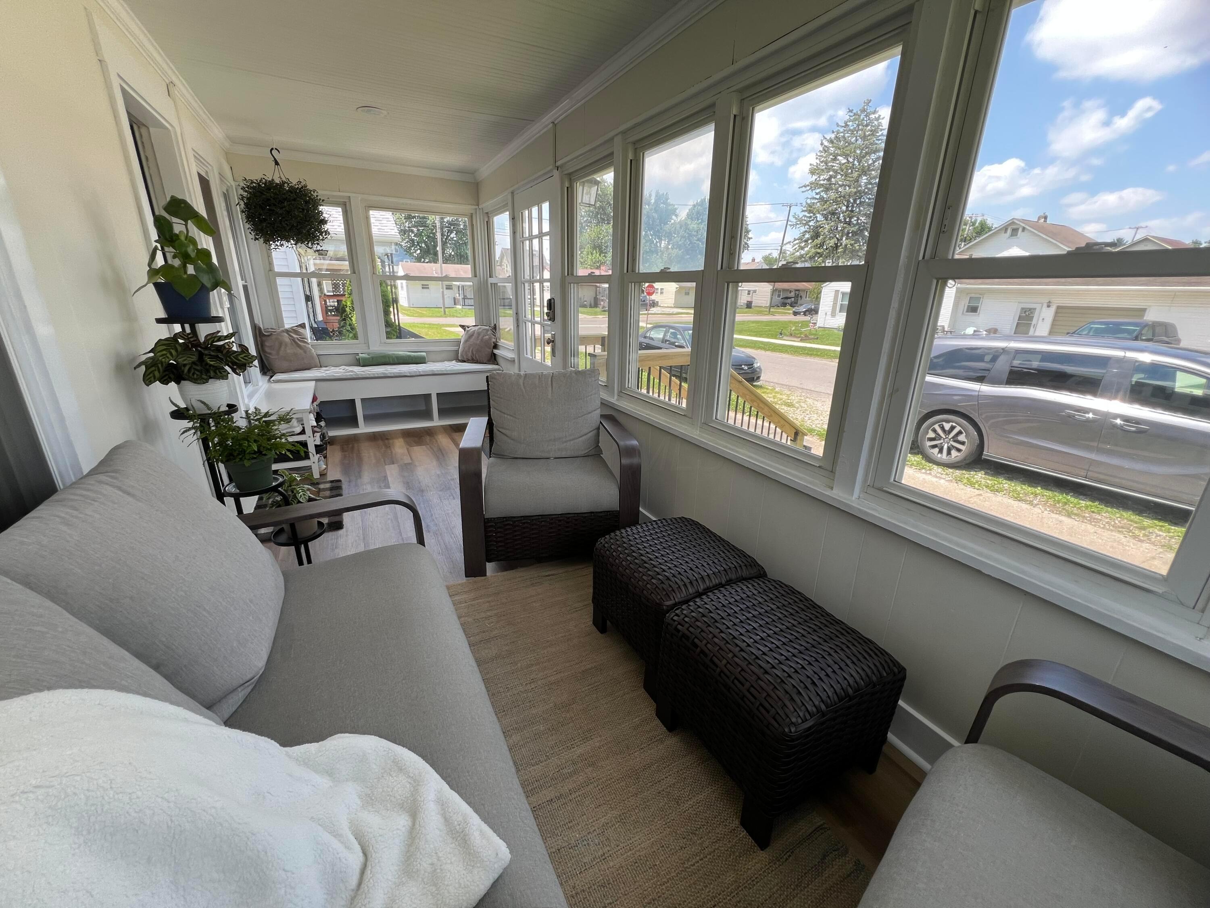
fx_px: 454
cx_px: 605
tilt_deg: -18.5
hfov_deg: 106.2
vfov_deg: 89.9
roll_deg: -1.0
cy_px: 454
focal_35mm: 13
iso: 32
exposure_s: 1/156
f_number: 1.8
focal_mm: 1.57
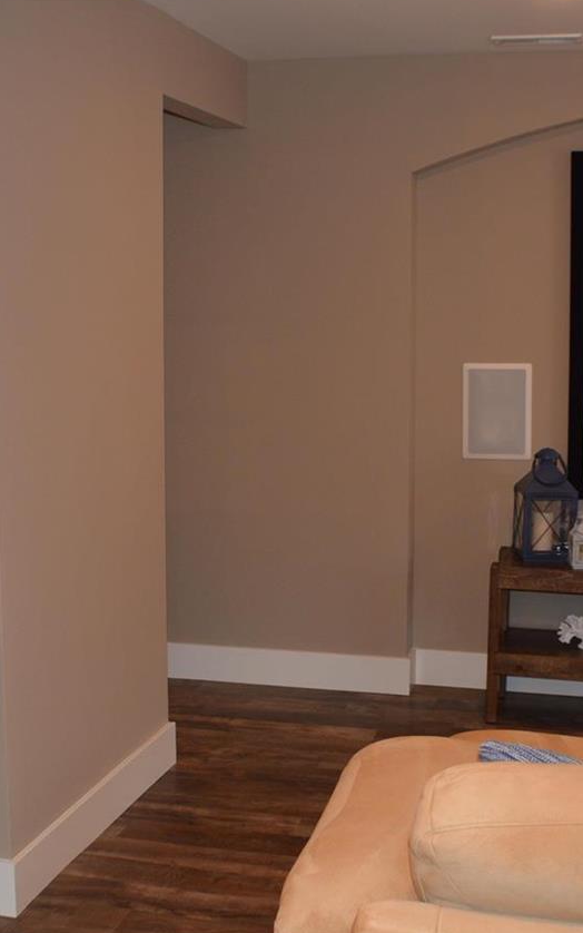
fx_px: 1779
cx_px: 194
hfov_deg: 18.6
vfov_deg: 29.4
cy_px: 468
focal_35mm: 70
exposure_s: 1/60
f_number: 4
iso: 400
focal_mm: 24
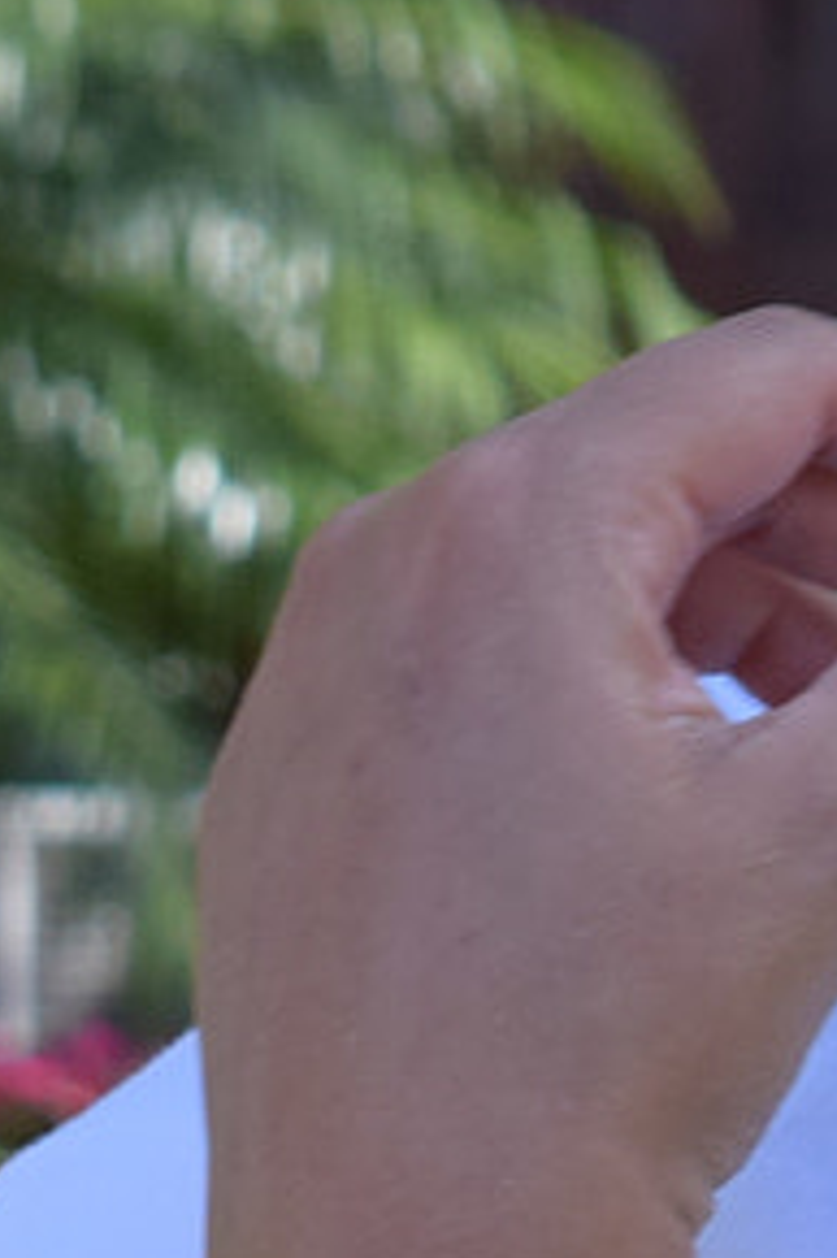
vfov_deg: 4.5
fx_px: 15912
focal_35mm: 456
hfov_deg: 3.0
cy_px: -742
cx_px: 737
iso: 280
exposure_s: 1/250
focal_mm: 55
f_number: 8
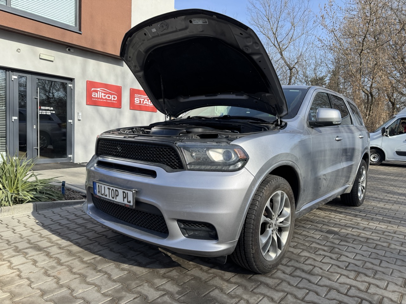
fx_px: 281
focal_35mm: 24
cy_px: 152
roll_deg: -0.5
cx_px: 203
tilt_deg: -4.7
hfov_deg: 71.6
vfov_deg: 56.8
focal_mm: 6.76
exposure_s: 1/1637
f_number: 1.78
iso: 80
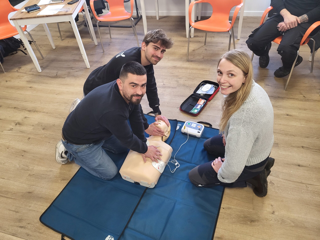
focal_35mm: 26
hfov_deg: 67.3
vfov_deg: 53.1
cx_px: 160
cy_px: 120
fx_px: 240
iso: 250
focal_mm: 5.4
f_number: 1.8
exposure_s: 1/100
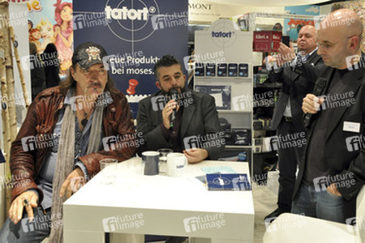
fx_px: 365
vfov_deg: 36.9
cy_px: 122
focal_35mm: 36
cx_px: 182
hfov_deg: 53.1
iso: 1000
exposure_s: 1/100
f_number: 5
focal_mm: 24
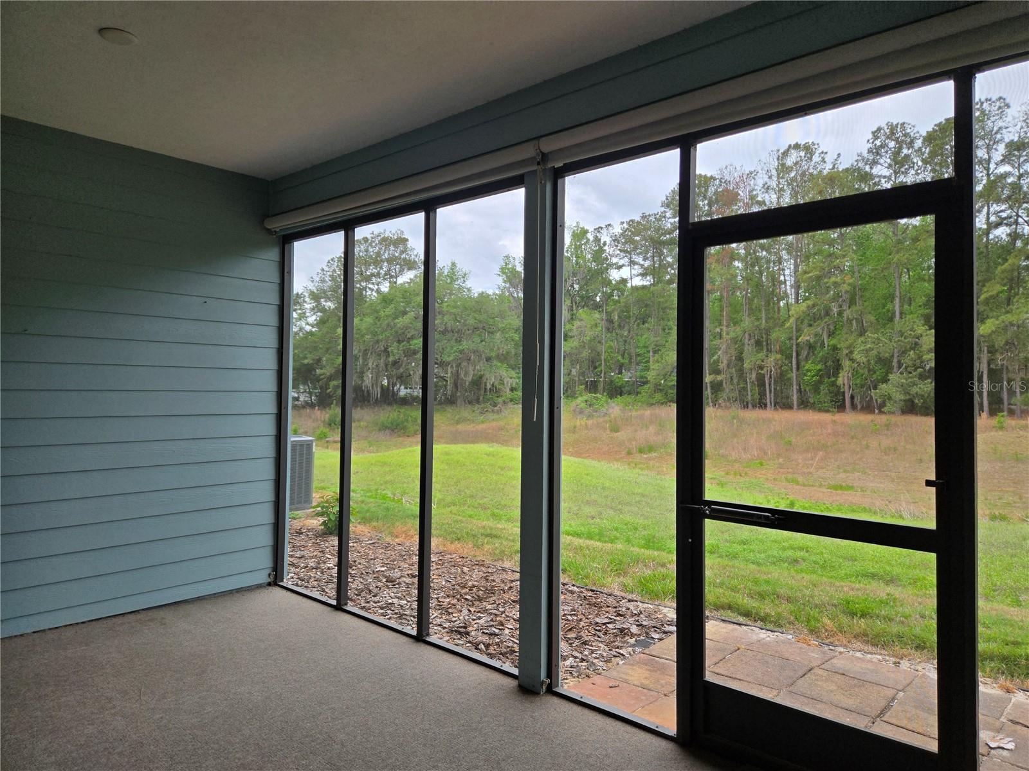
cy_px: 386
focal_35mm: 23
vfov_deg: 58.9
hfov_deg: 73.9
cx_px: 514
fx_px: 684
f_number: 1.8
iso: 80
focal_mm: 5.4
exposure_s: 1/1989
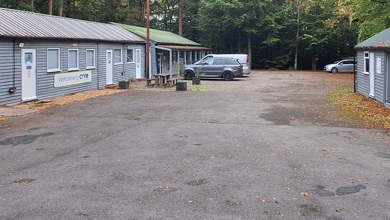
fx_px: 238
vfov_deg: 47.3
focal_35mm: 23
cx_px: 217
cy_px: 49
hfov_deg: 78.4
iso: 40
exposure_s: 1/189
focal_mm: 1.74
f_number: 2.2
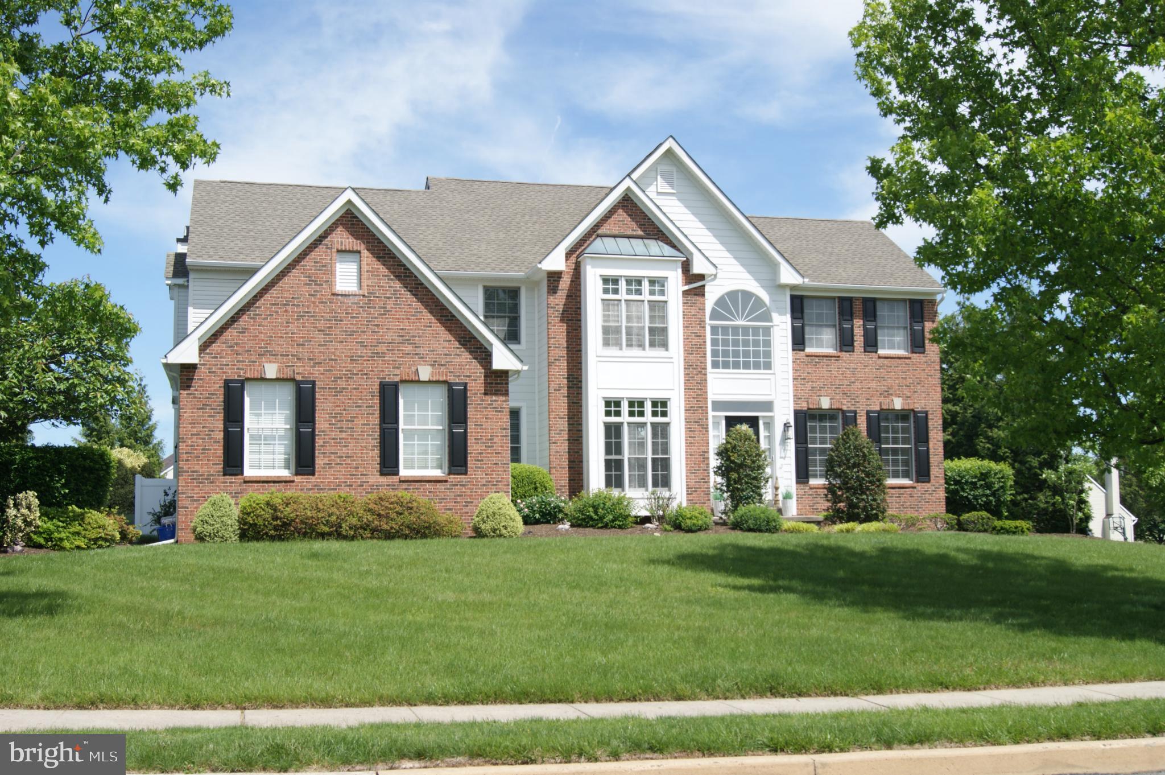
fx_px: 1261
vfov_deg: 34.2
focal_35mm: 39
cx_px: 582
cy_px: 388
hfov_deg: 49.6
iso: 100
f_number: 11
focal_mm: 26
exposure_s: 1/125
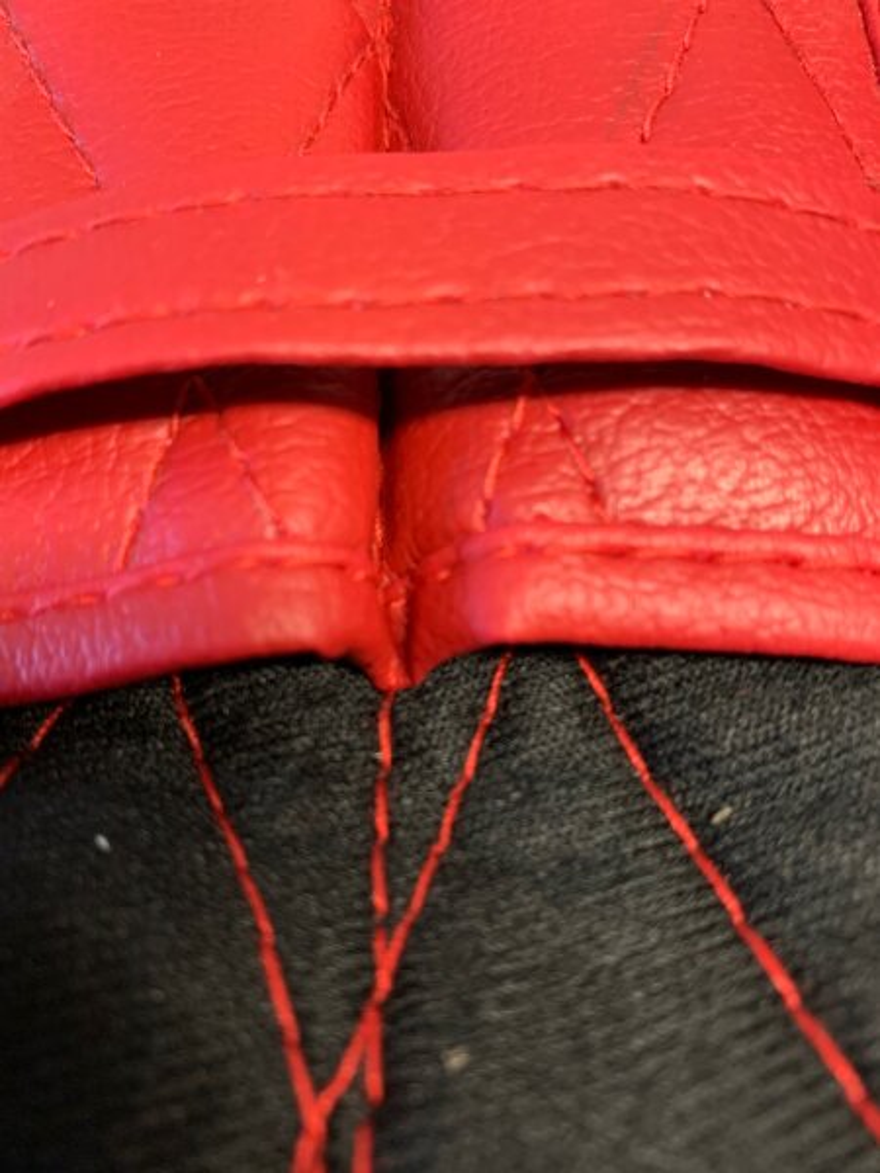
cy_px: 586
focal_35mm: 26
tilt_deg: -65.3
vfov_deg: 67.3
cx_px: 440
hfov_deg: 53.1
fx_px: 881
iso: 250
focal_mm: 4.25
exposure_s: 1/50
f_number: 1.8
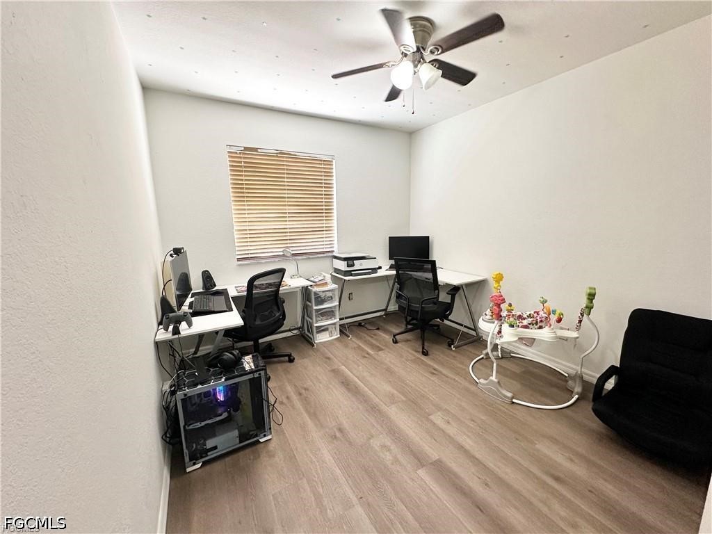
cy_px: 267
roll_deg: +0.8
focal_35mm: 14
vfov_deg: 85.7
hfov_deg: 102.1
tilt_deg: -9.4
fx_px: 288
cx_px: 356
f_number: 2.2
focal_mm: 2.22
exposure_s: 1/60
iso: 160
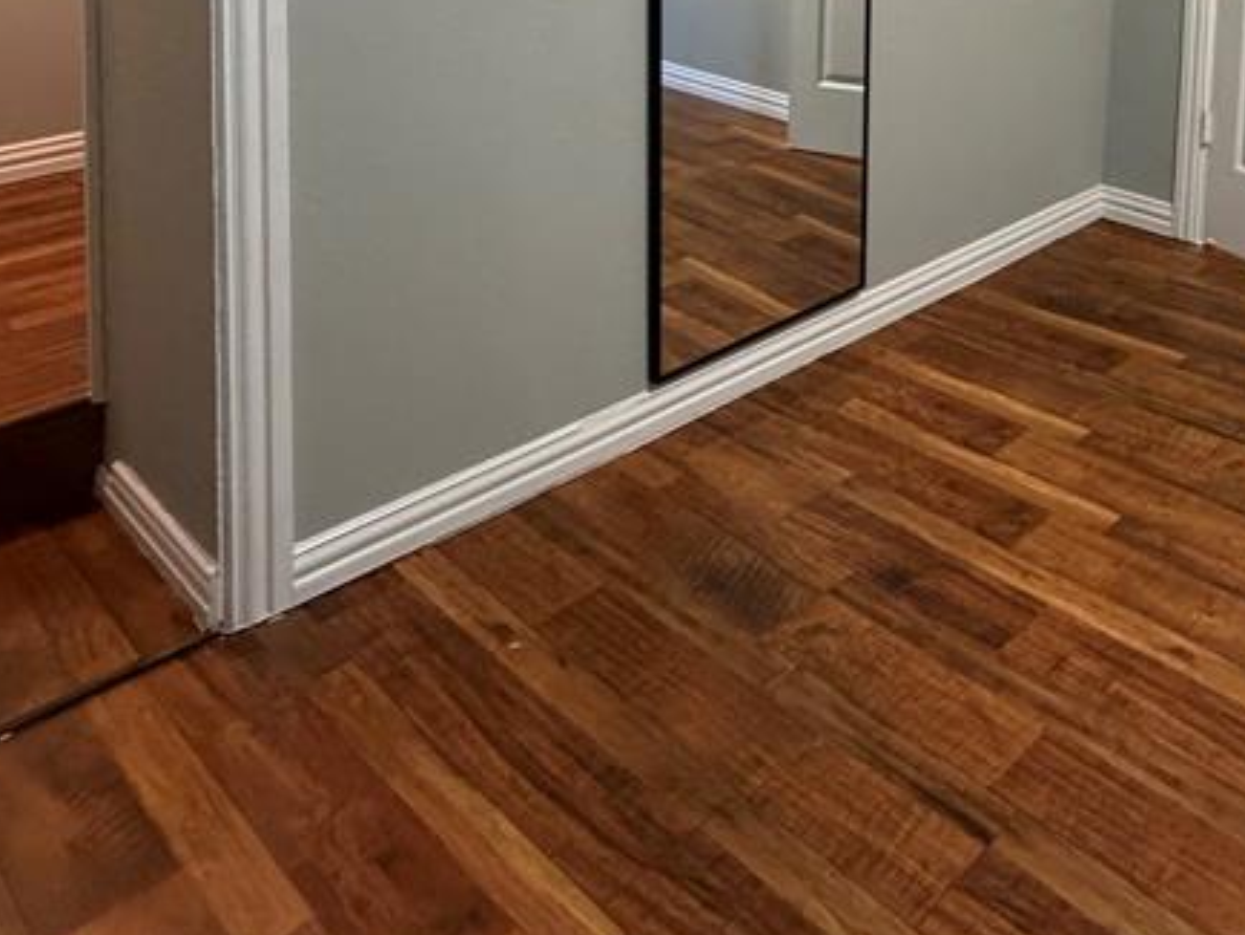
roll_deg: -1.8
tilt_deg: -2.9
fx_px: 1188
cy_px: -129
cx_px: 1056
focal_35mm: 33
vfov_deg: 35.7
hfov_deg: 50.7
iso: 640
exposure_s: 1/60
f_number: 2.2
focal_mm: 2.22
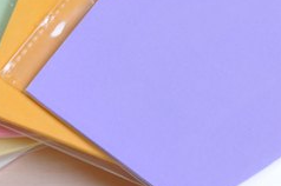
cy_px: -91
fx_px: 1177
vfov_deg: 8.8
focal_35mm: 151
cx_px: 112
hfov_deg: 13.6
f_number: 8
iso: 200
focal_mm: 20
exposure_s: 1/80
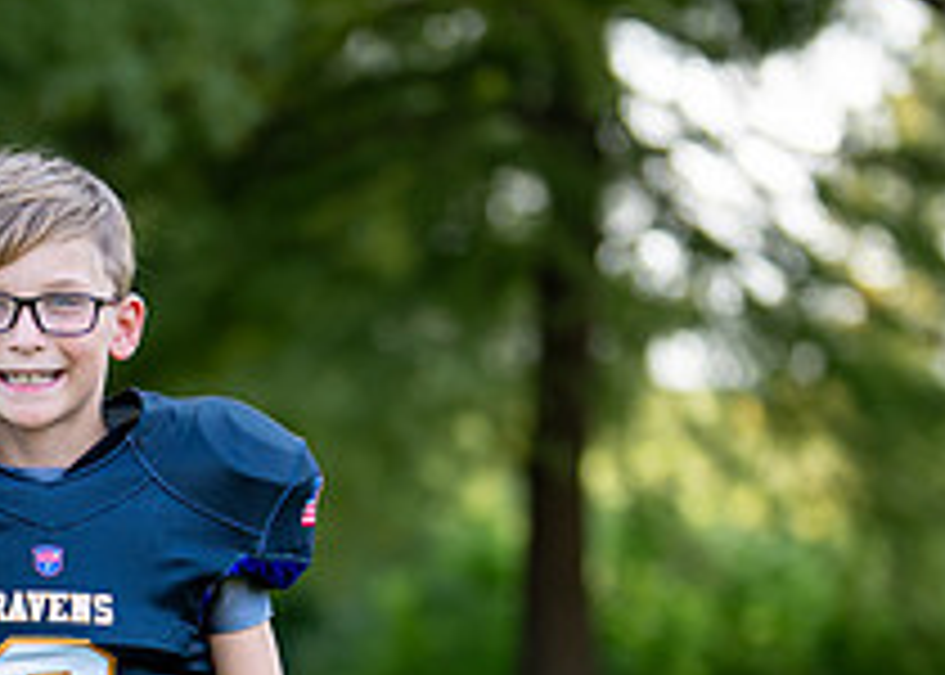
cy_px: 779
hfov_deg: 11.2
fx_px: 4777
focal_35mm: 178
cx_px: 132
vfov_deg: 8.0
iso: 100
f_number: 1.2
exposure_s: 1/1250
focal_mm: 50
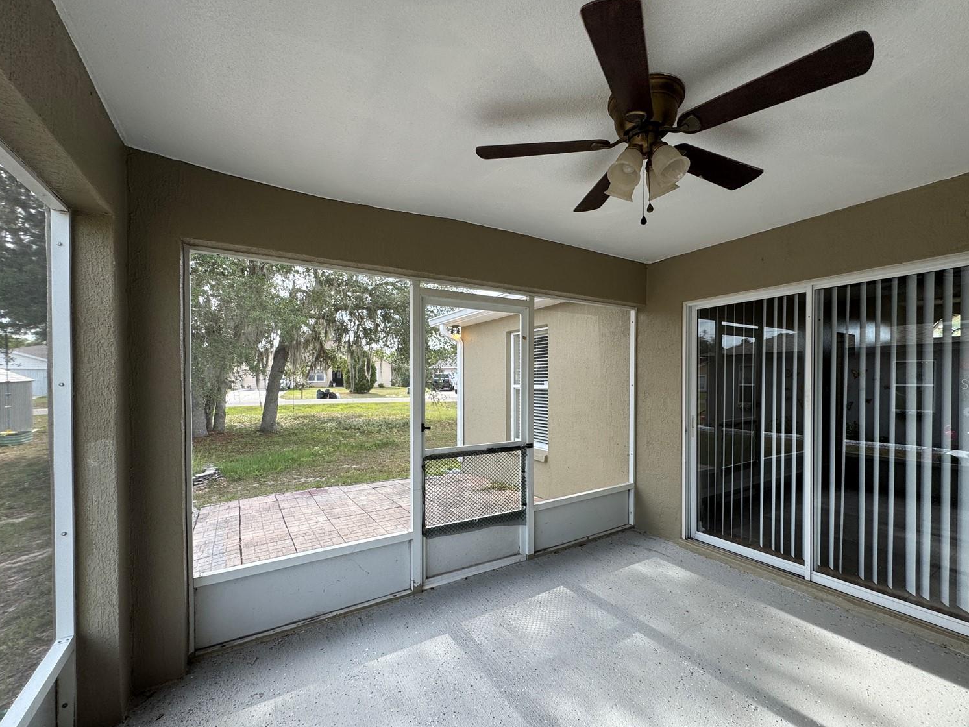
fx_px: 420
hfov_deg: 98.1
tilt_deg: -0.3
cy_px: 384
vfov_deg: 81.7
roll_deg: +0.0
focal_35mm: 15
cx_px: 503
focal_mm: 2.22
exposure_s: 1/257
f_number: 2.2
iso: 40
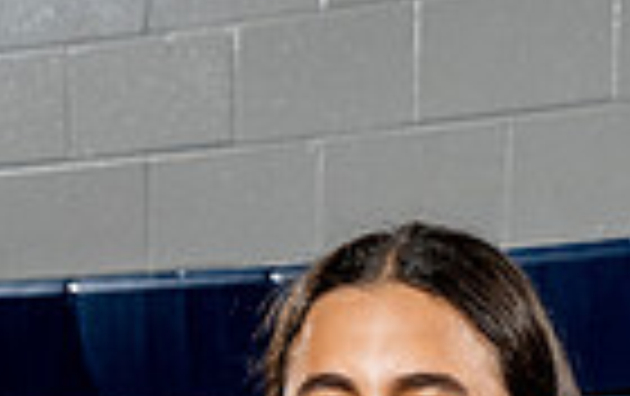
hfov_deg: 12.3
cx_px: 414
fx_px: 2924
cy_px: 1004
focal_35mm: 170
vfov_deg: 7.2
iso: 320
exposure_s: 1/250
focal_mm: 52
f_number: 8
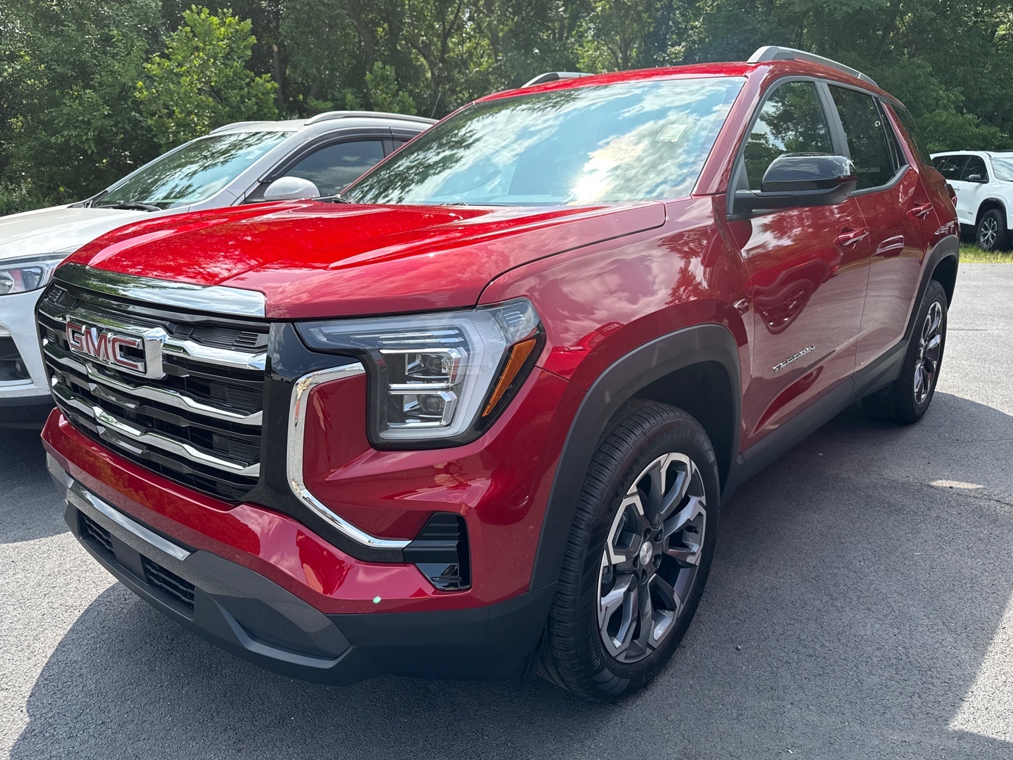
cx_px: 491
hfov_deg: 69.4
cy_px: 388
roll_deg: +1.0
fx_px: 732
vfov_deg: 54.9
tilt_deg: -16.1
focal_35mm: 25
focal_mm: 6.76
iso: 100
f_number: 1.78
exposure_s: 1/2169
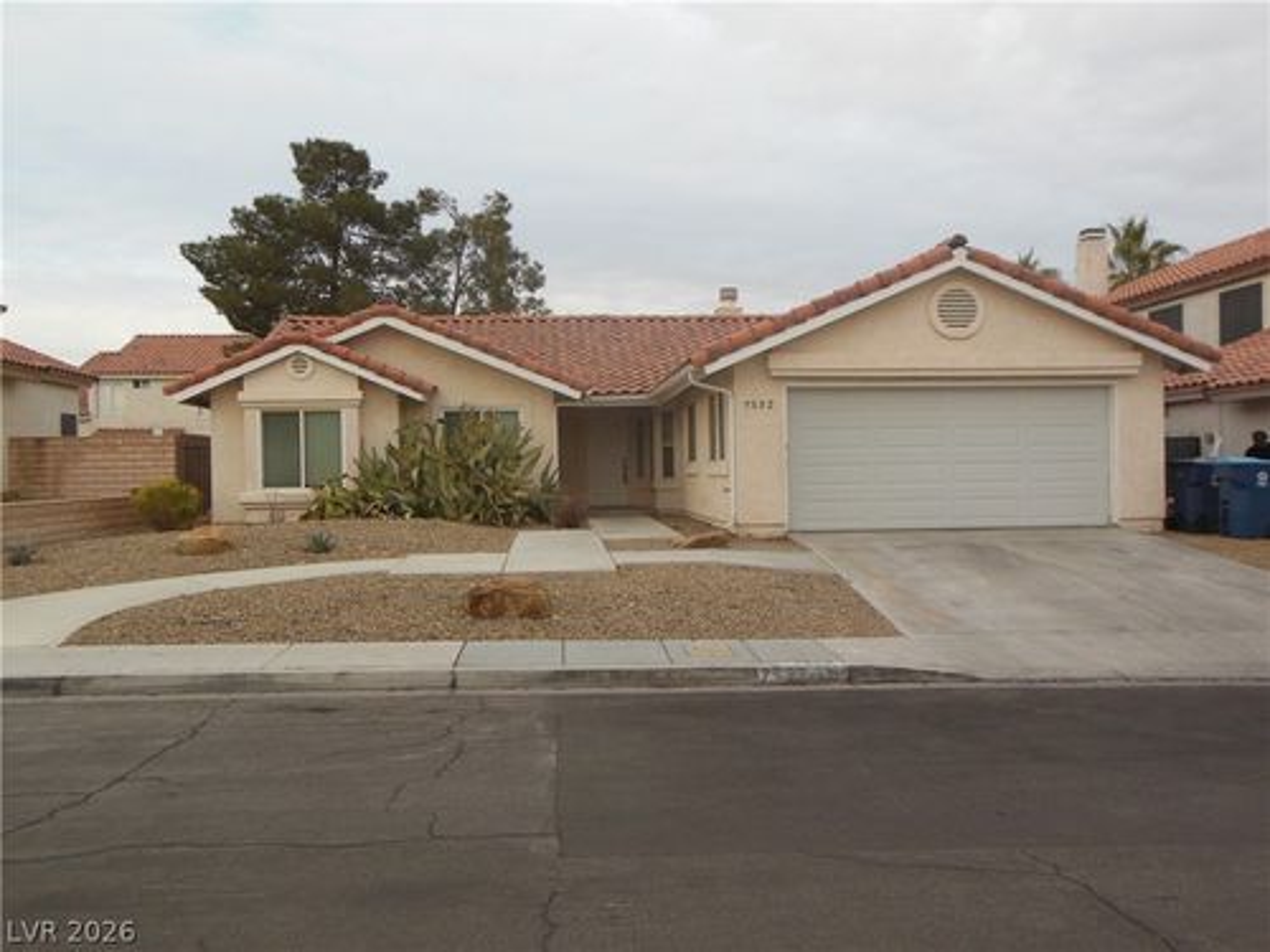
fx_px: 1064
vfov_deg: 48.2
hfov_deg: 61.7
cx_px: 635
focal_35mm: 29
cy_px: 476
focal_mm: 5.2
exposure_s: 1/400
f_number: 3.3
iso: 125
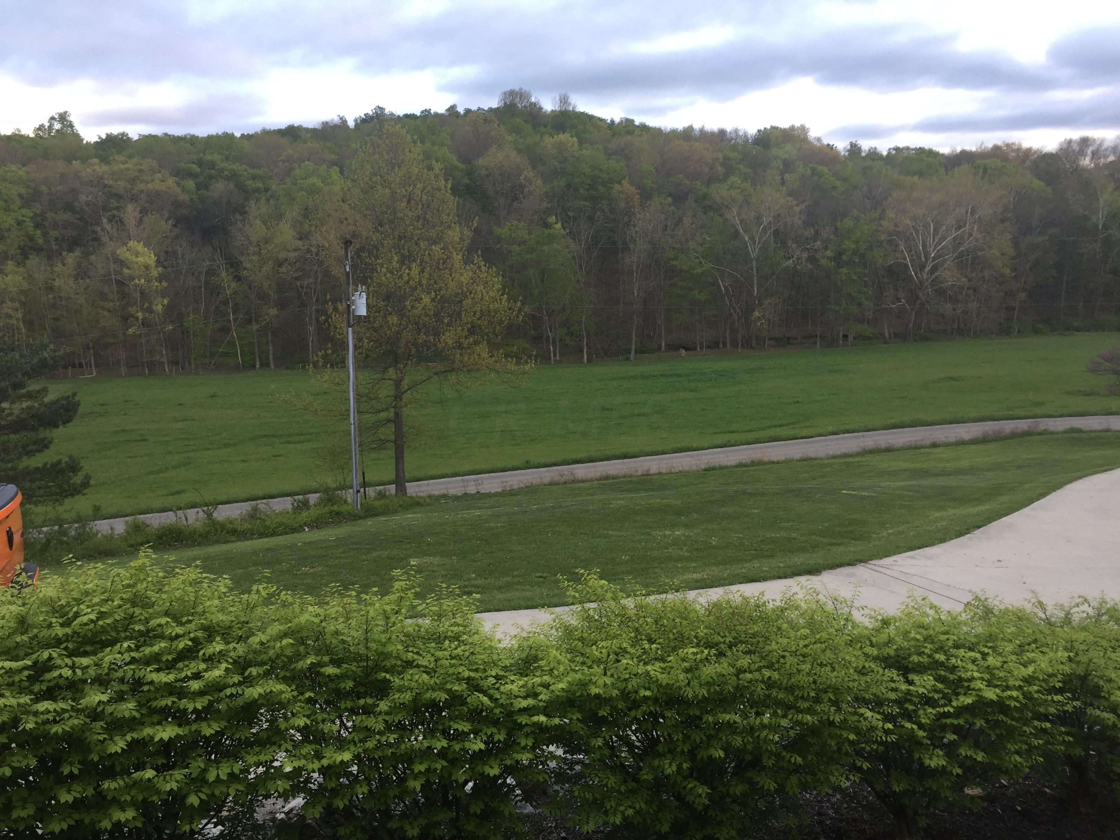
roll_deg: +0.9
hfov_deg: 61.7
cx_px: 560
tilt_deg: -11.1
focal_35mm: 29
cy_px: 420
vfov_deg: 48.2
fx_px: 938
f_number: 2.2
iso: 32
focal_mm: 4.15
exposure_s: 1/120
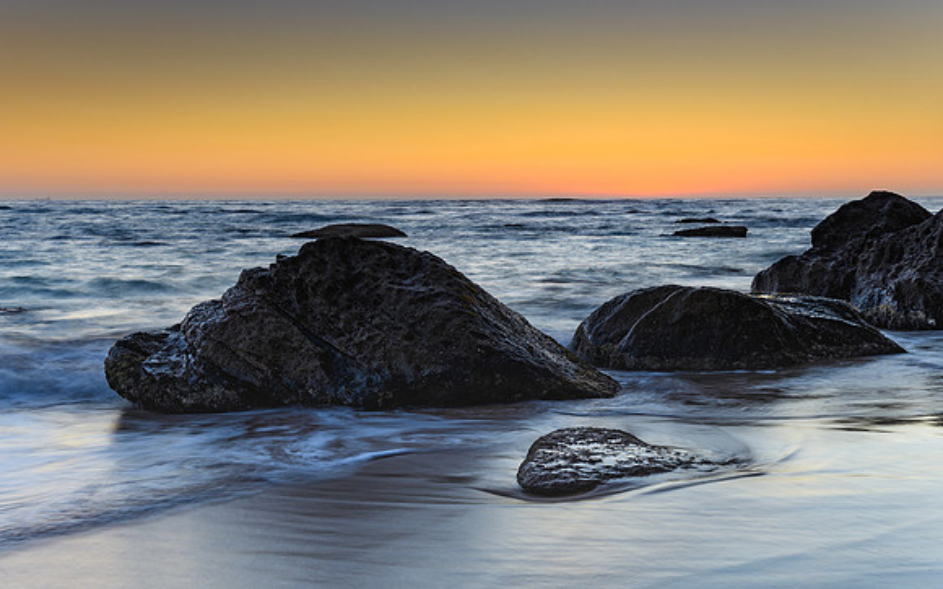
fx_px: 1259
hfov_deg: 41.1
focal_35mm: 49
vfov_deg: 26.3
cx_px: 491
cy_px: 287
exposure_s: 1
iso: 80
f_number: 5.6
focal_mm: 30
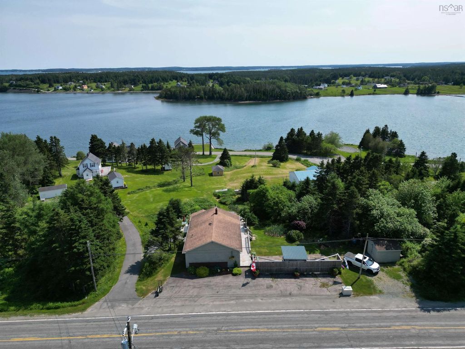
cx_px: 232
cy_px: 174
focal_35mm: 24
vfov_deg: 56.8
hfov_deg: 71.6
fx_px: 322
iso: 120
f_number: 1.7
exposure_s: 1/4000
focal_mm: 6.72
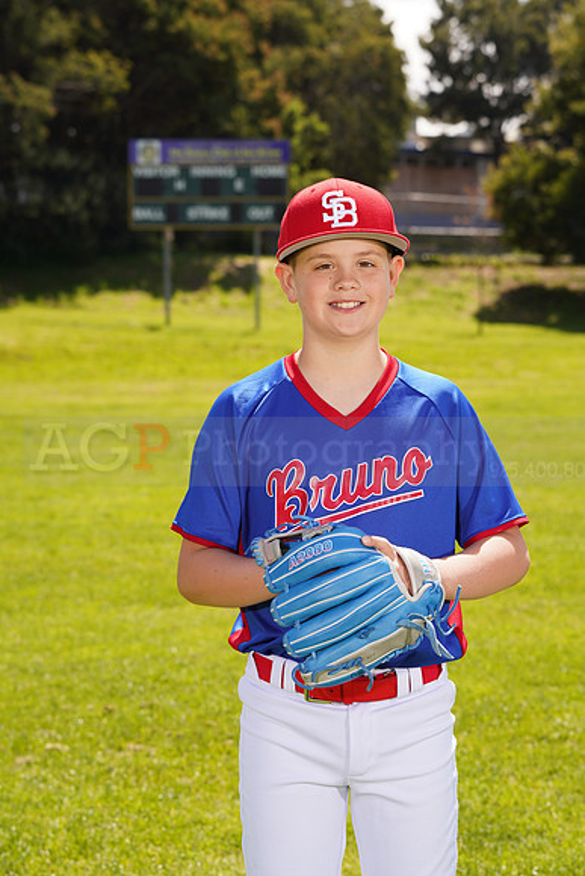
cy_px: 438
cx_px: 292
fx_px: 2436
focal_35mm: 100
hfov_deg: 13.7
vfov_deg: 20.4
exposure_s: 1/160
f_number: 9
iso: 100
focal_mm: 100
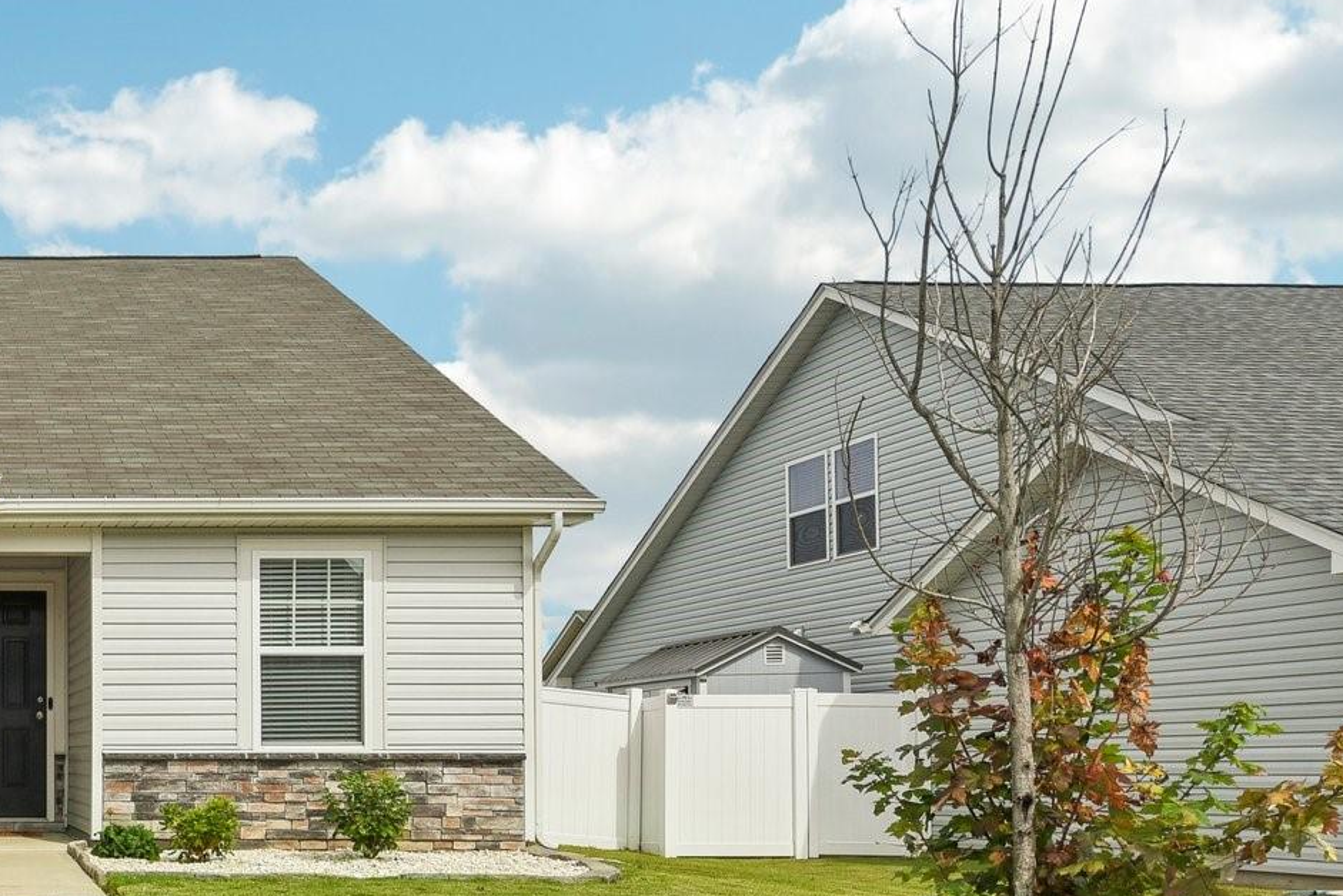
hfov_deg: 42.1
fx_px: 1381
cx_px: -101
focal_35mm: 37
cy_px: 747
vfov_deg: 34.6
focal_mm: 17
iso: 200
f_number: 8
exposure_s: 1/1000
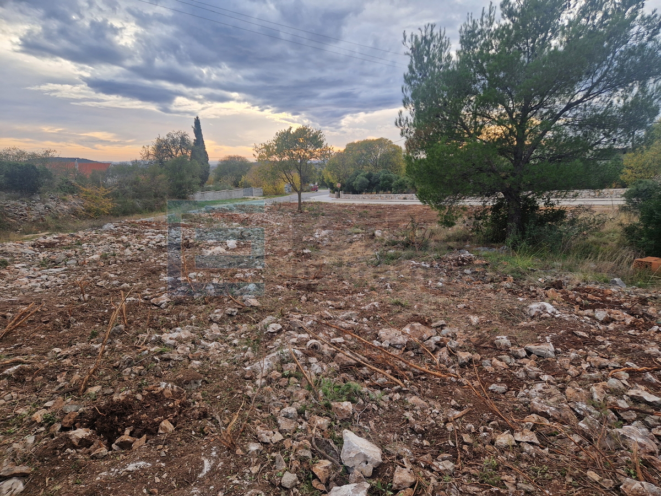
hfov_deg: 73.9
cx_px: 330
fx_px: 439
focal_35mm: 23
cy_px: 248
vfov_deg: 58.9
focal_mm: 5.4
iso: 50
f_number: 1.8
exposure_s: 1/216
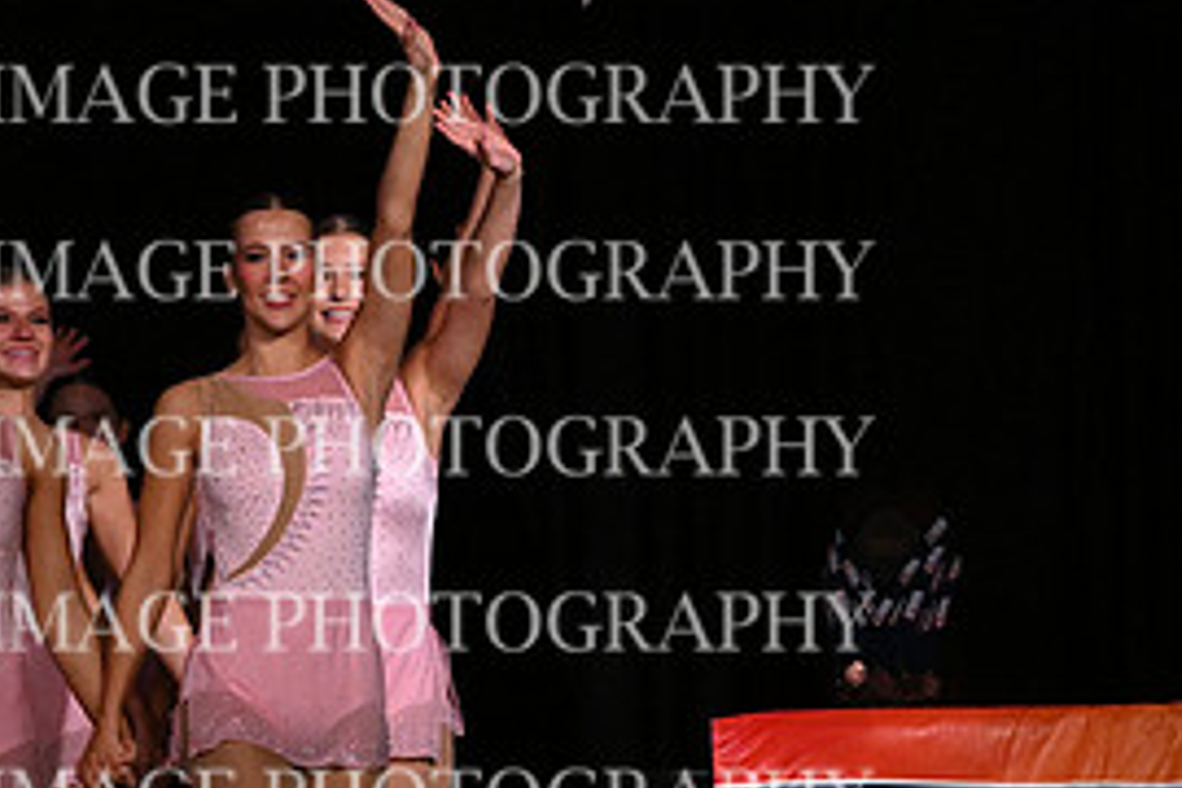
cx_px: 241
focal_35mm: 386
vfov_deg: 3.6
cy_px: 534
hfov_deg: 5.3
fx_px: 12673
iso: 6400
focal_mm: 120
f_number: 4
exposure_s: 1/1000
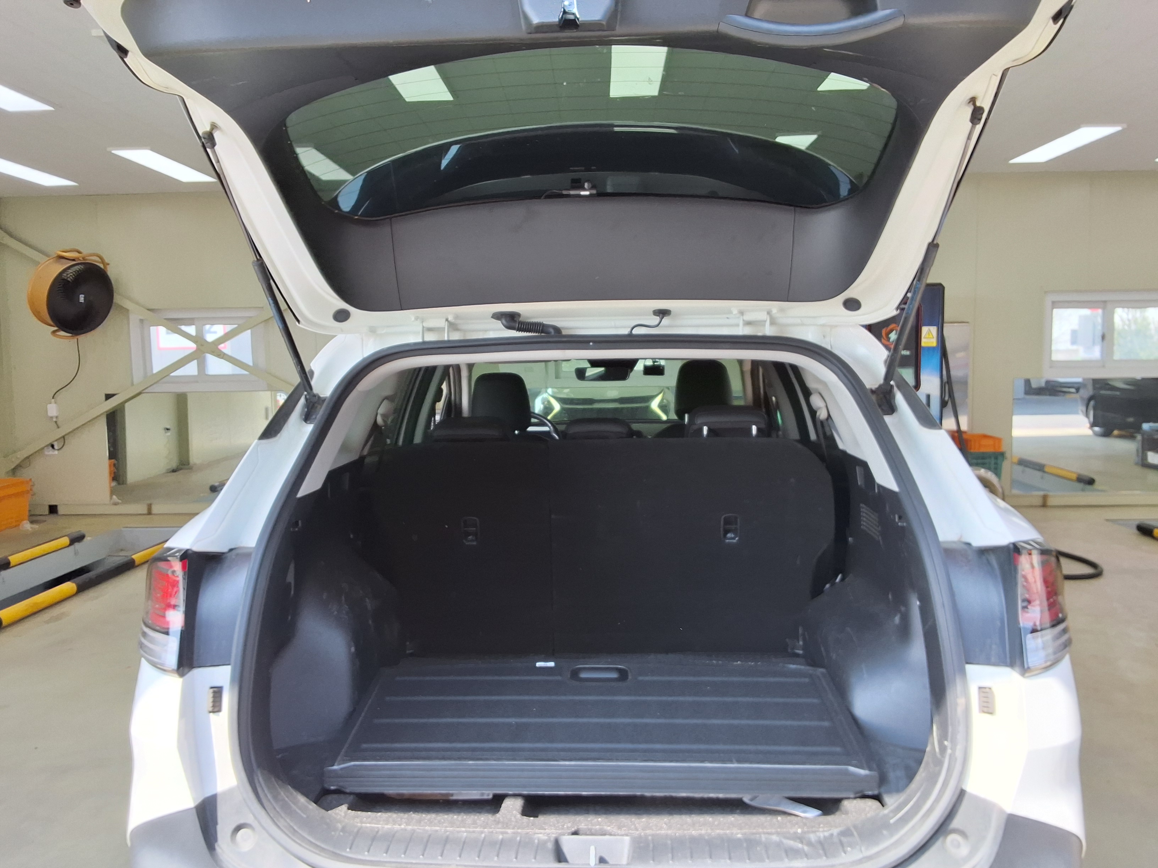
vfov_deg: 49.7
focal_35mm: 28
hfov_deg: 63.4
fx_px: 937
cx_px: 579
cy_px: 434
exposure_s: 1/211
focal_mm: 2.91
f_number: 1.9
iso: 32
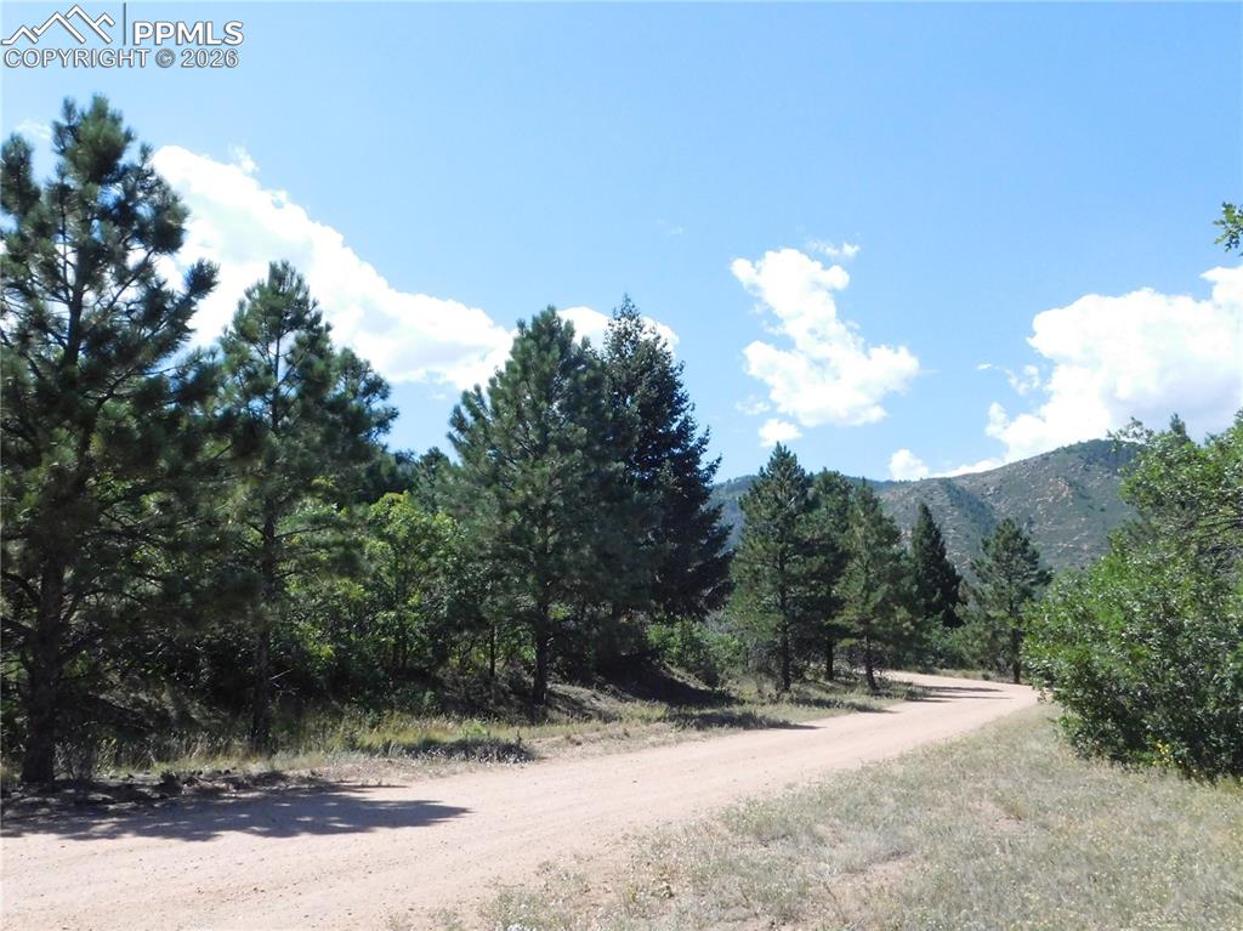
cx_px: 622
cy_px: 466
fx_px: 1077
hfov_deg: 60.0
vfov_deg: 46.8
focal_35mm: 30
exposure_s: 1/1500
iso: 800
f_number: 6.4
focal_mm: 5.3
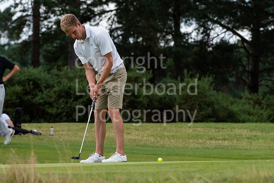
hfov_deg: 6.9
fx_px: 2284
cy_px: 92
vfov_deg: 4.6
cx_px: 137
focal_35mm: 300
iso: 800
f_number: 6.3
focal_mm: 200
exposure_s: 1/1000
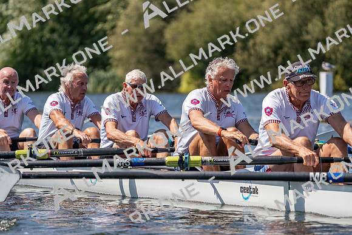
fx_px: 2533
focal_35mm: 259
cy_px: 118
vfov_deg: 5.3
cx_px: 176
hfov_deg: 7.9
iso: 250
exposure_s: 1/2000
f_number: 5.6
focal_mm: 259
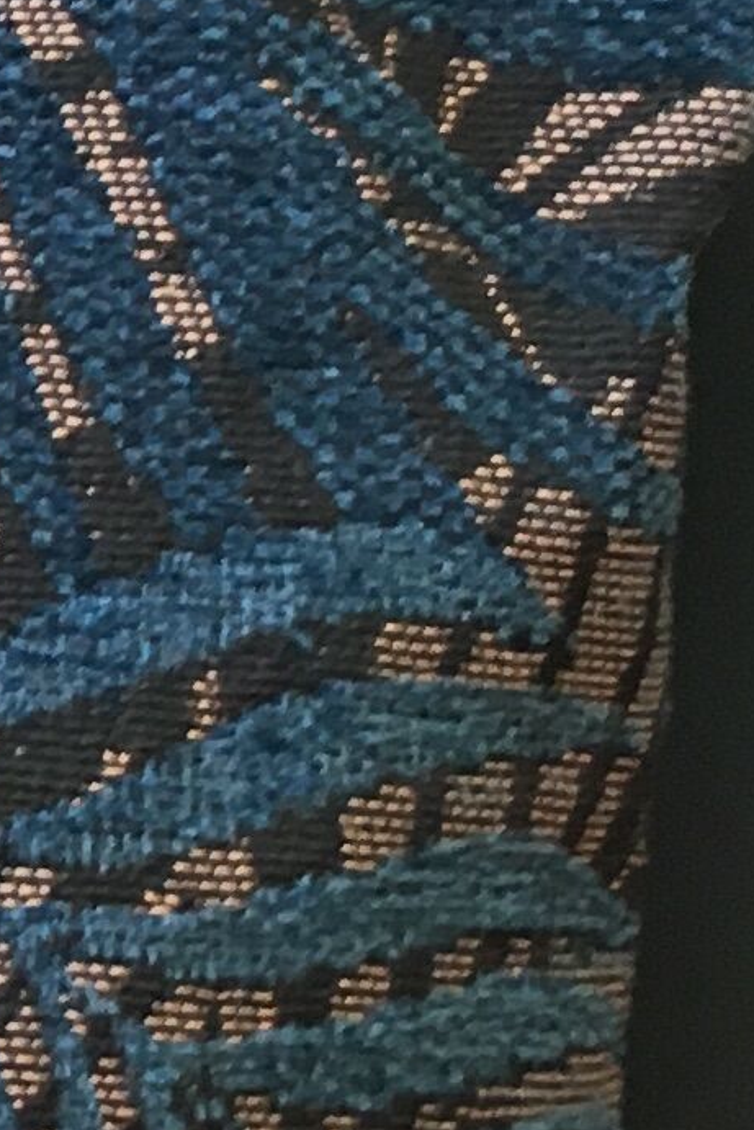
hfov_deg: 6.9
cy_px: 154
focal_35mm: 176
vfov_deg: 11.6
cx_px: -1618
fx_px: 5526
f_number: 2.2
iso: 80
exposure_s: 1/33
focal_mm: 4.15
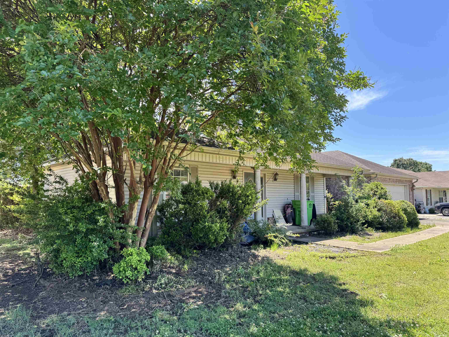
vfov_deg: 56.8
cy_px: 168
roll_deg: -0.4
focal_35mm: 24
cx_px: 224
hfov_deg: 71.6
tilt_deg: +3.4
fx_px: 311
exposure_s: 1/707
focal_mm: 6.76
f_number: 1.78
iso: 80
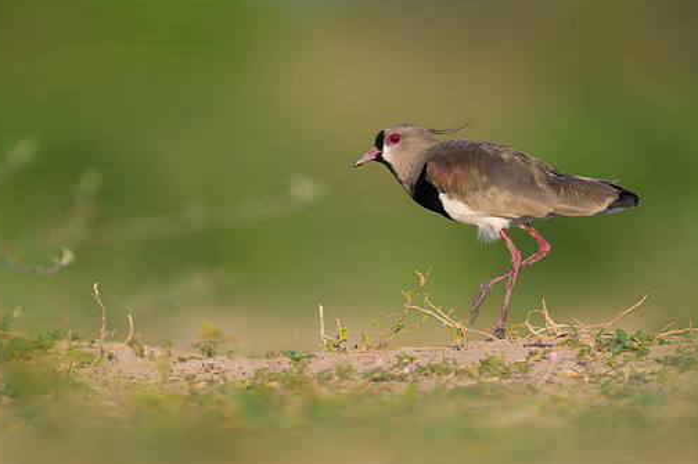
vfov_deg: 1.0
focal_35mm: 1314
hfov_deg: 1.6
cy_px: 258
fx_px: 25452
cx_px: 336
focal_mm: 560
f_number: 4
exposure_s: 1/640
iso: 100
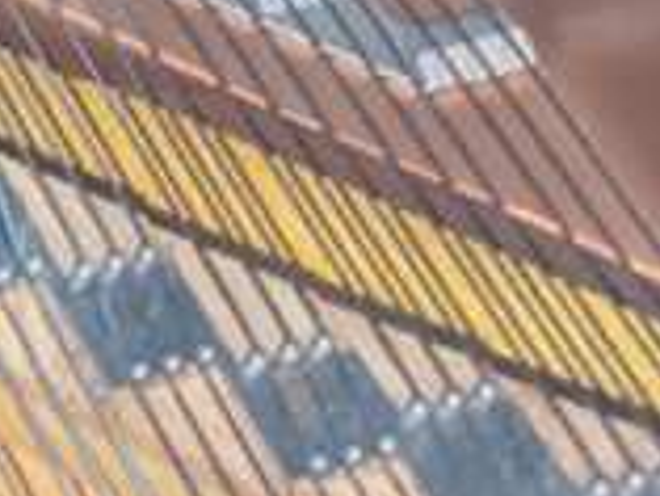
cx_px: -1150
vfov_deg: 8.6
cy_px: -799
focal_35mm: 153
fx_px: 2919
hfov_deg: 10.3
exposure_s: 1/40
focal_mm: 5.43
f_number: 1.89
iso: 310
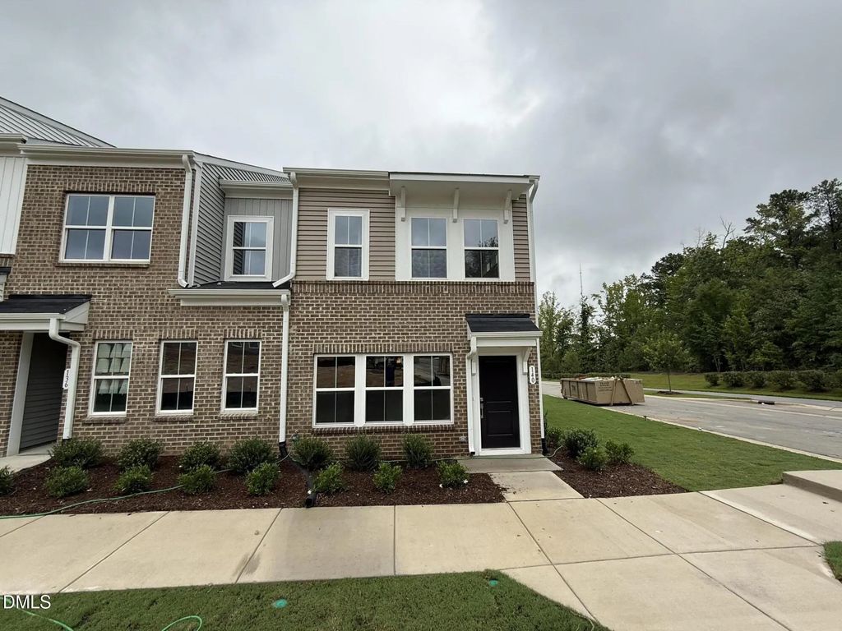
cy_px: 316
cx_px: 421
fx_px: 341
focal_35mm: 14
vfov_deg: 85.7
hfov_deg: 102.1
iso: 50
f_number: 2.2
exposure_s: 1/970
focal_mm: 2.22
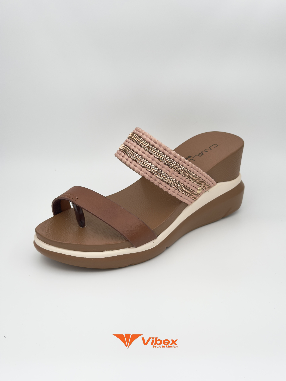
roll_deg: +0.4
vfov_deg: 39.7
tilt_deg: -25.5
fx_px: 529
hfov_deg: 30.3
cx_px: 143
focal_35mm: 48
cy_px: 190
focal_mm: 6.76
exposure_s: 1/1678
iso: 64
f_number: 1.78
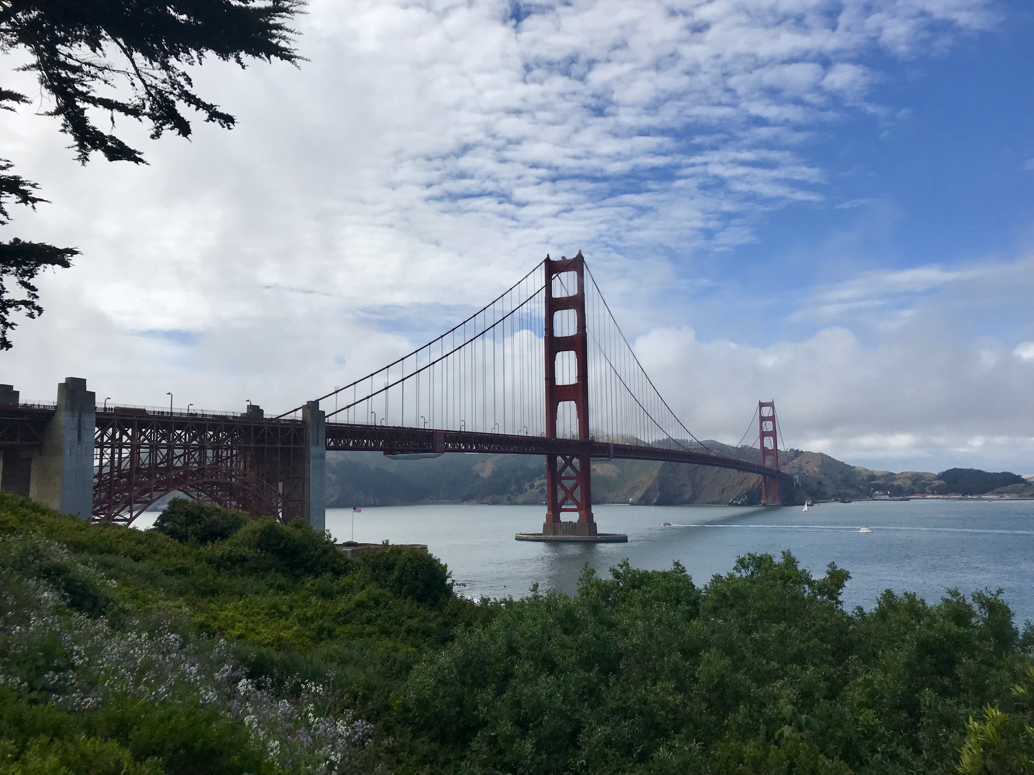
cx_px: 517
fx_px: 836
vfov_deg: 49.7
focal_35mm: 28
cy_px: 388
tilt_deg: +8.9
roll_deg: +0.2
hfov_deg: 63.4
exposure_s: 1/5319
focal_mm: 3.99
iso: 20
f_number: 1.8
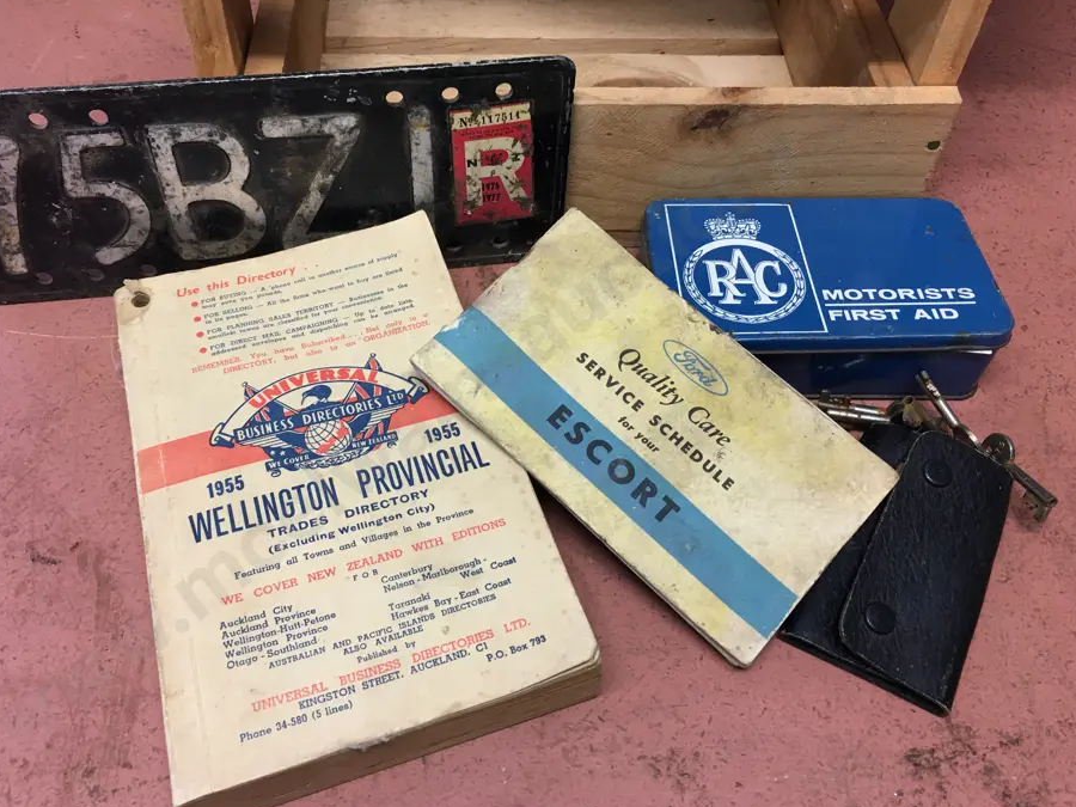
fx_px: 1026
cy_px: 373
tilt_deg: -49.3
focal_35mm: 33
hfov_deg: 55.3
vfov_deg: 42.9
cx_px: 493
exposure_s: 1/33
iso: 50
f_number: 2.2
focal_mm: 4.15
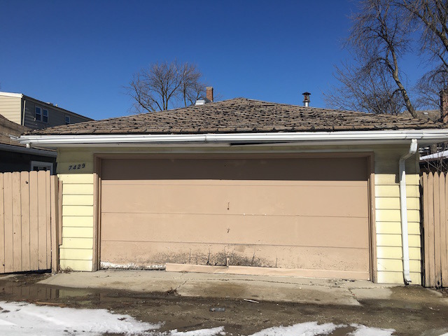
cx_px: 224
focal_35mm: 29
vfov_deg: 48.2
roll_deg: -1.4
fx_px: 375
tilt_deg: +3.1
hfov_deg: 61.7
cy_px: 168
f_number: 2.2
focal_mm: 4.15
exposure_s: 1/3344
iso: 25
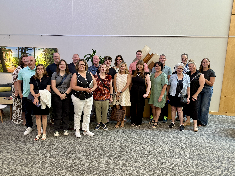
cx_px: 114
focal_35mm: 25
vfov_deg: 54.9
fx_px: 170
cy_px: 87
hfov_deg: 69.4
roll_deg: -0.5
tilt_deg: -7.4
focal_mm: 6.76
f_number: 1.78
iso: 125
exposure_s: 1/100
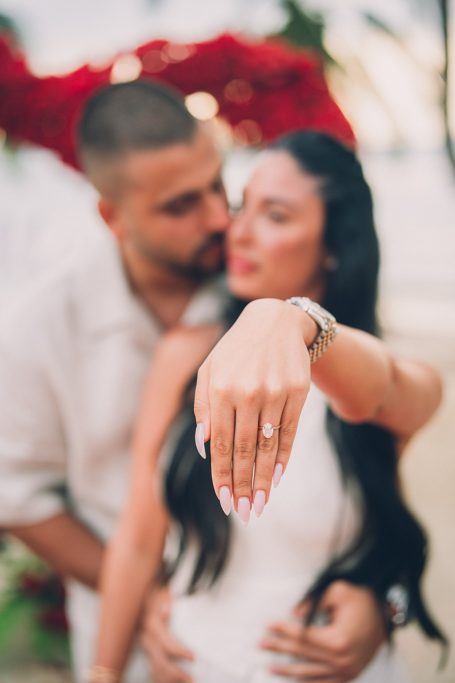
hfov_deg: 27.0
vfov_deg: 39.6
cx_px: 228
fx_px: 948
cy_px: 342
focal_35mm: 50
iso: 160
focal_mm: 50
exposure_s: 1/250
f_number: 1.8
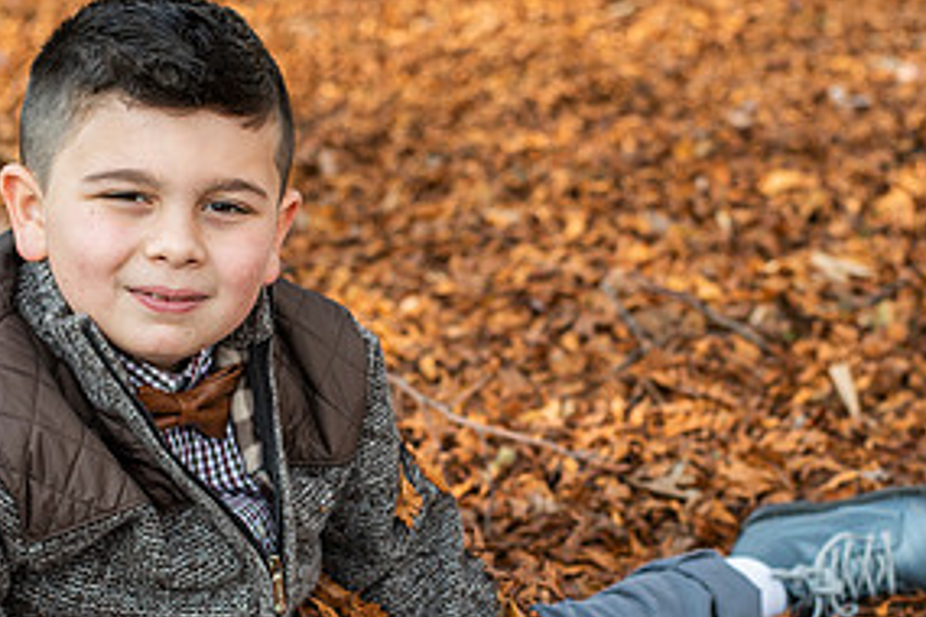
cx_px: 548
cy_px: 442
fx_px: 2726
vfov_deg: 12.9
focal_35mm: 106
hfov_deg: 19.3
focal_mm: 50
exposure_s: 1/500
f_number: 3.5
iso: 400
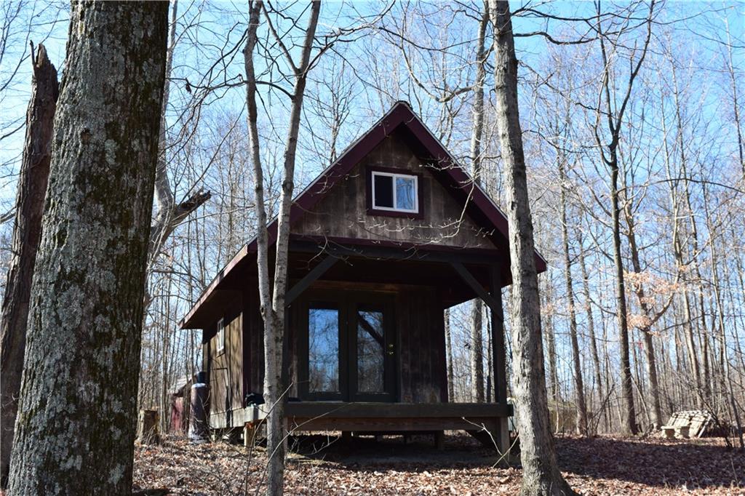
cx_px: 372
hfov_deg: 51.3
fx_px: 776
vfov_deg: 35.5
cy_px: 248
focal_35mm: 38
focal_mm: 25
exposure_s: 1/200
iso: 400
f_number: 10
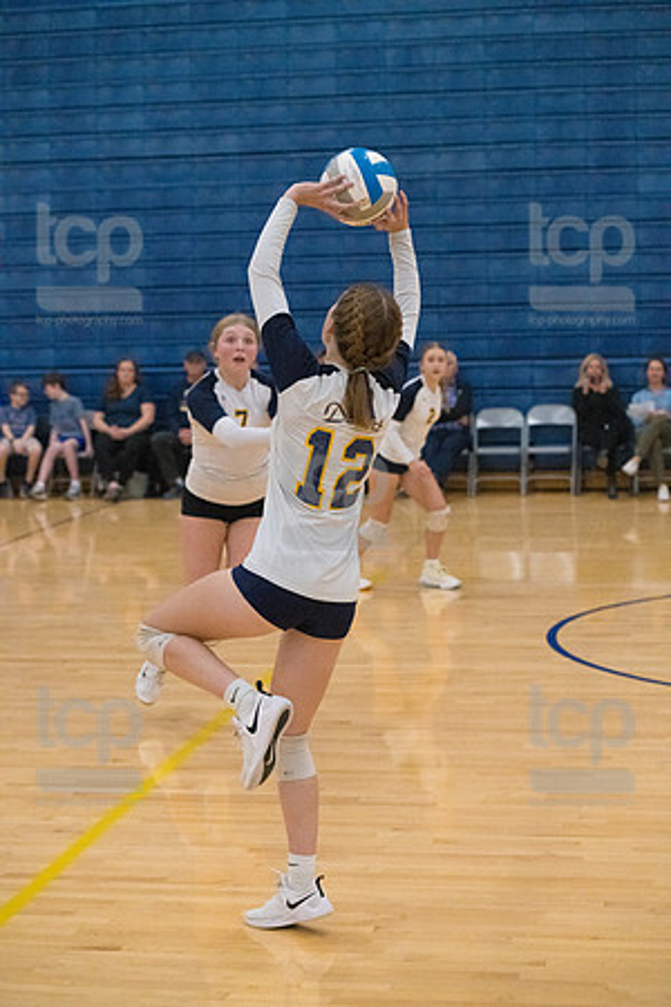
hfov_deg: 19.5
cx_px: 336
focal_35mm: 70
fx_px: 1957
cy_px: 504
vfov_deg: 28.8
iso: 8000
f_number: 4
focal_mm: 70
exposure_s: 1/1600
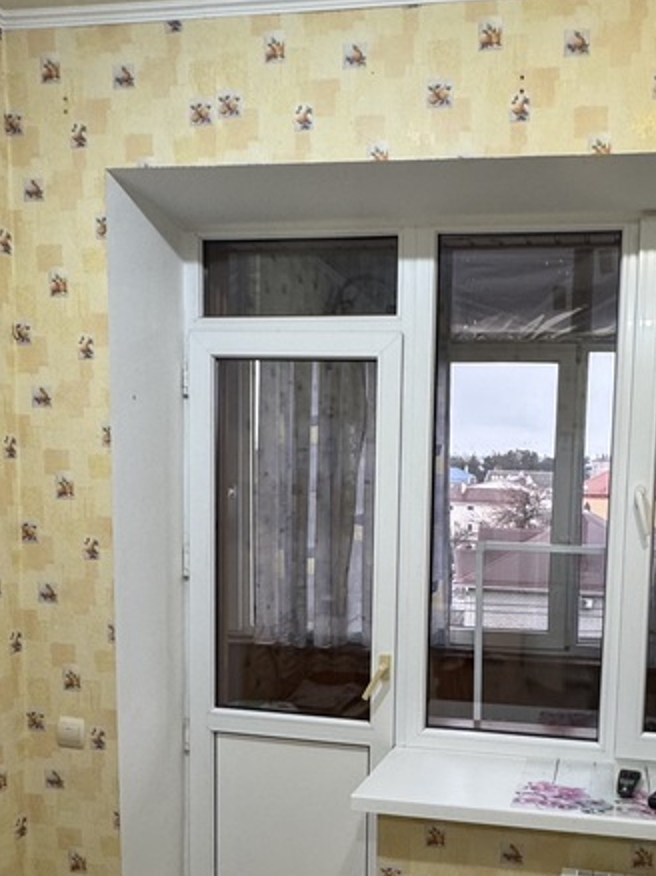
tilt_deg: -5.9
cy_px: 558
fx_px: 809
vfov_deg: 56.0
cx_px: 476
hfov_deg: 43.0
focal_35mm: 32
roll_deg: -1.2
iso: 160
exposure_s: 1/50
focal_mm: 2.22
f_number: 2.2
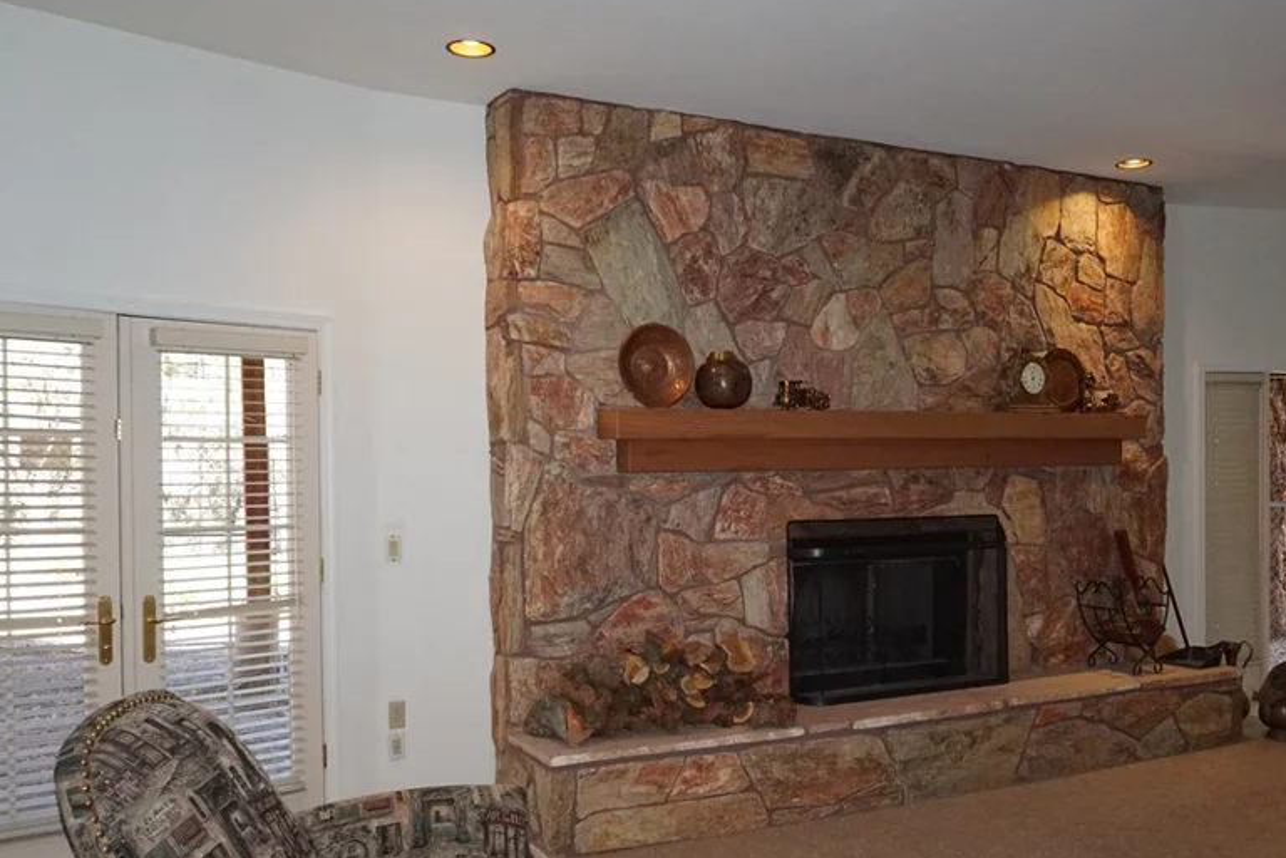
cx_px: 710
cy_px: 497
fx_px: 1143
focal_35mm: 32
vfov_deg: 41.0
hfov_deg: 58.6
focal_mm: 16
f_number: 5.6
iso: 1600
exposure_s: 1/160
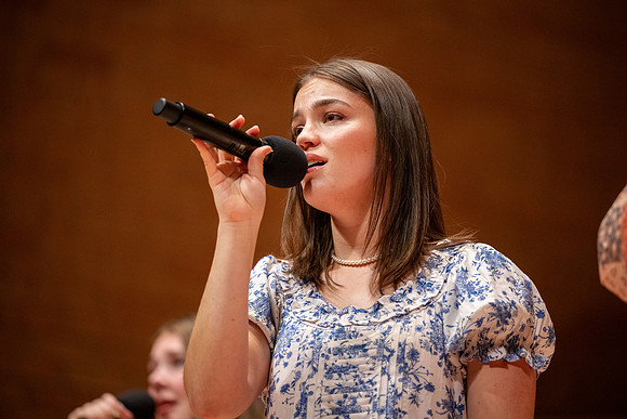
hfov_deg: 10.3
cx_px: 314
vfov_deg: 6.9
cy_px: 210
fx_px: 3484
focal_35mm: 200
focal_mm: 200
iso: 2500
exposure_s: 1/640
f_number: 2.8
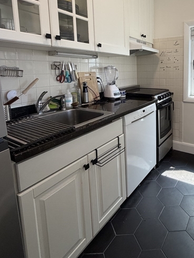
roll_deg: +0.9
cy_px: 89
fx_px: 164
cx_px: 152
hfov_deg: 57.1
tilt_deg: -5.8
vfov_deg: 74.4
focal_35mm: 22
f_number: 2.2
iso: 200
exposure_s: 1/120
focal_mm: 2.22
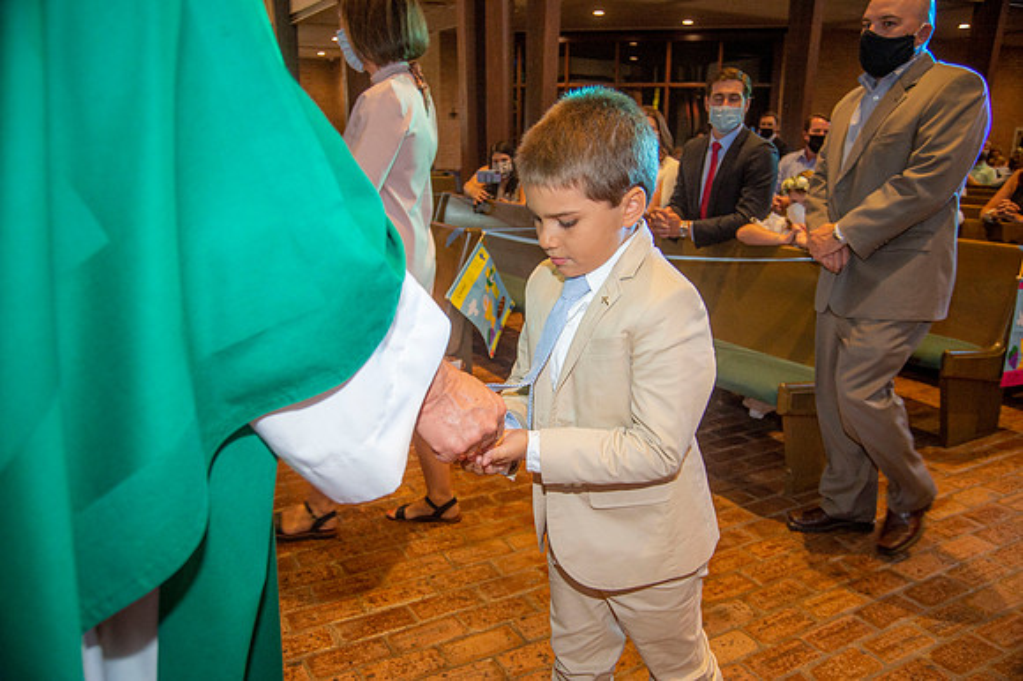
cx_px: 512
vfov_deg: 43.6
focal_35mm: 30
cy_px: 340
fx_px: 852
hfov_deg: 62.0
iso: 1600
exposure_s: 1/200
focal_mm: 30
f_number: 5
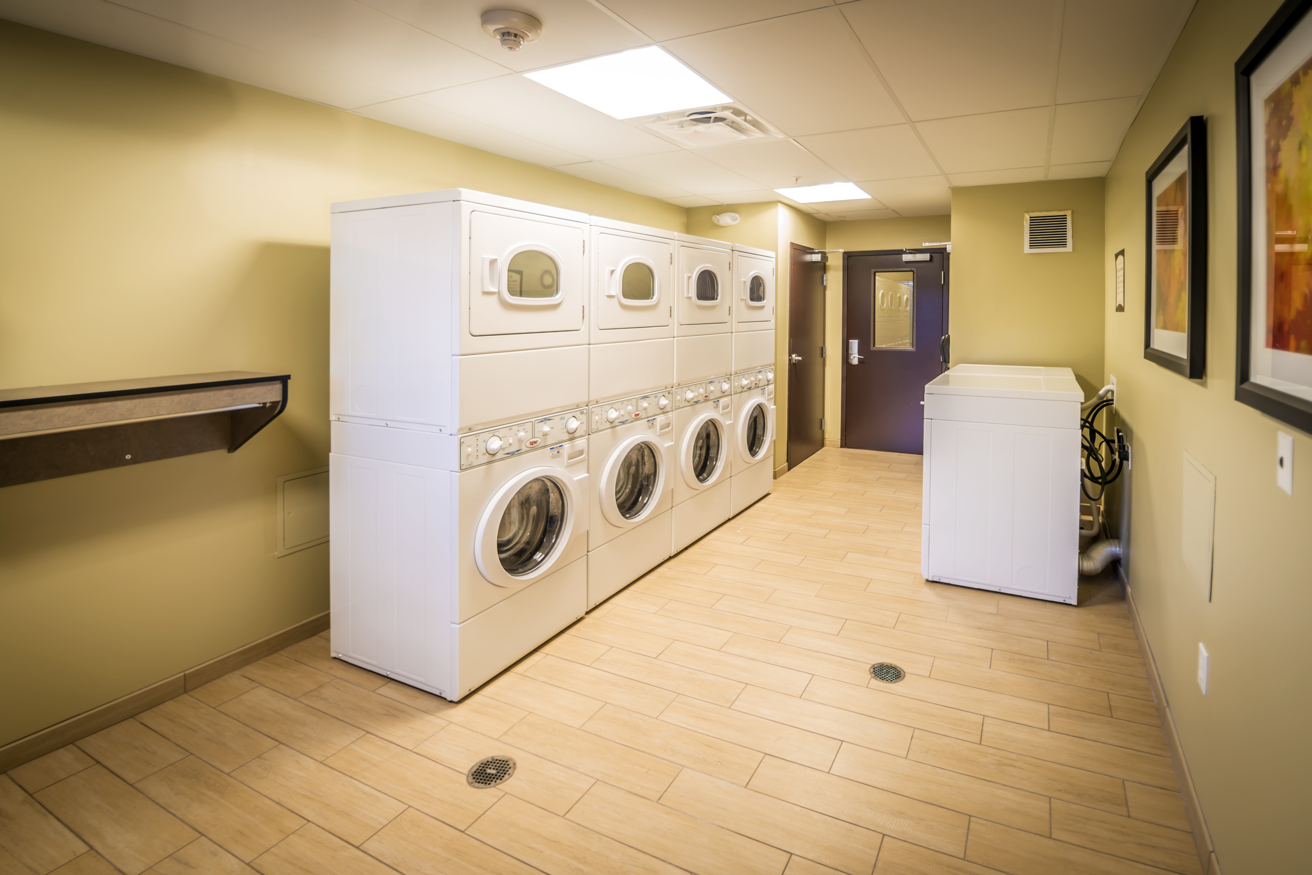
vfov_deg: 77.4
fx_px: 547
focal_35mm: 15
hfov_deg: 100.4
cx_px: 656
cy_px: 438
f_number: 4
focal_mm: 15
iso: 100
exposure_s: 1/4
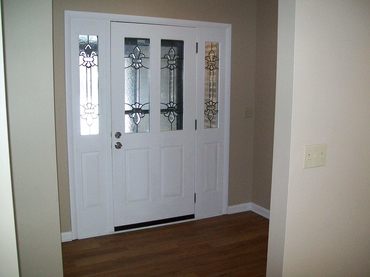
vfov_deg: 39.7
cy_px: 138
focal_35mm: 36
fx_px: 385
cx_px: 185
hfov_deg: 51.4
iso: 160
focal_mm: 6
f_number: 2.7
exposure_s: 1/60
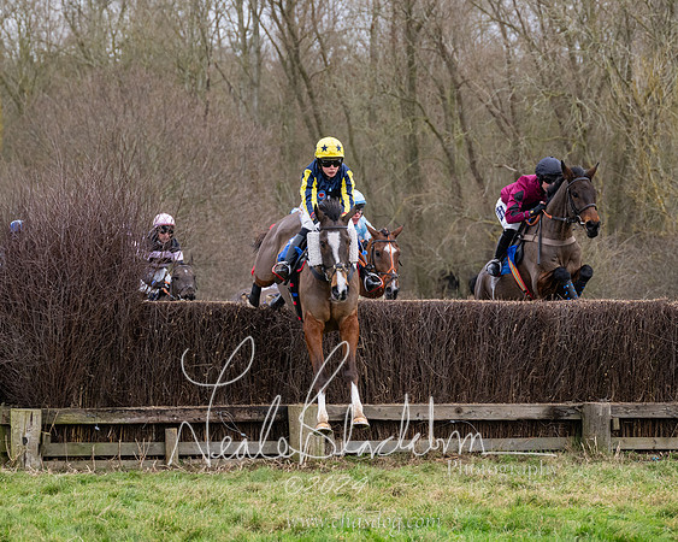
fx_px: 3296
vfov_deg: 9.4
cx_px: 322
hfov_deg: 11.7
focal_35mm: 164
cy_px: 258
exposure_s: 1/1250
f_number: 4
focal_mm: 98
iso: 800
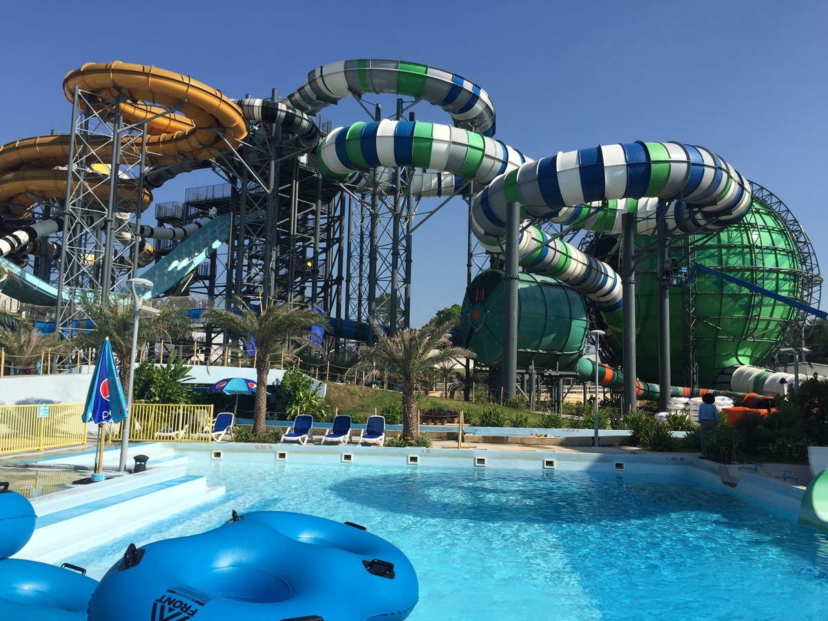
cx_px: 414
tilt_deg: +5.3
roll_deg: -1.8
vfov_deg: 48.2
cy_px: 310
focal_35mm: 29
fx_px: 694
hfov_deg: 61.7
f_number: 2.2
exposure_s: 1/2639
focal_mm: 4.15
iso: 32
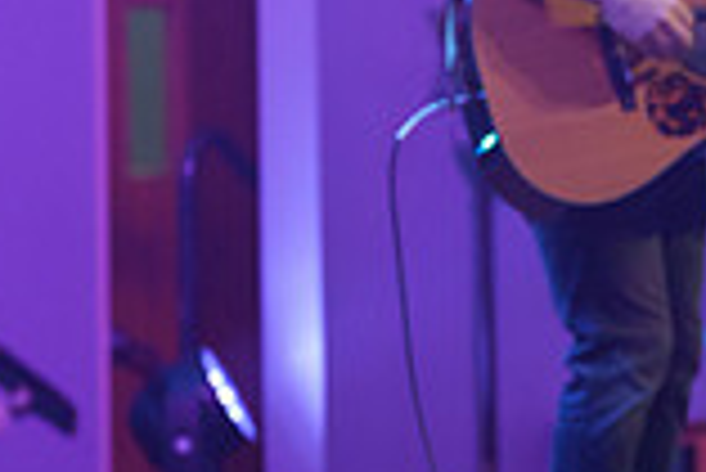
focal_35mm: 377
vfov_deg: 3.7
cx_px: 1021
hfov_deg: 5.4
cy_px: 74
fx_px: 7400
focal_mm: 102
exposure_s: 1/200
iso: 1600
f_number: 2.8
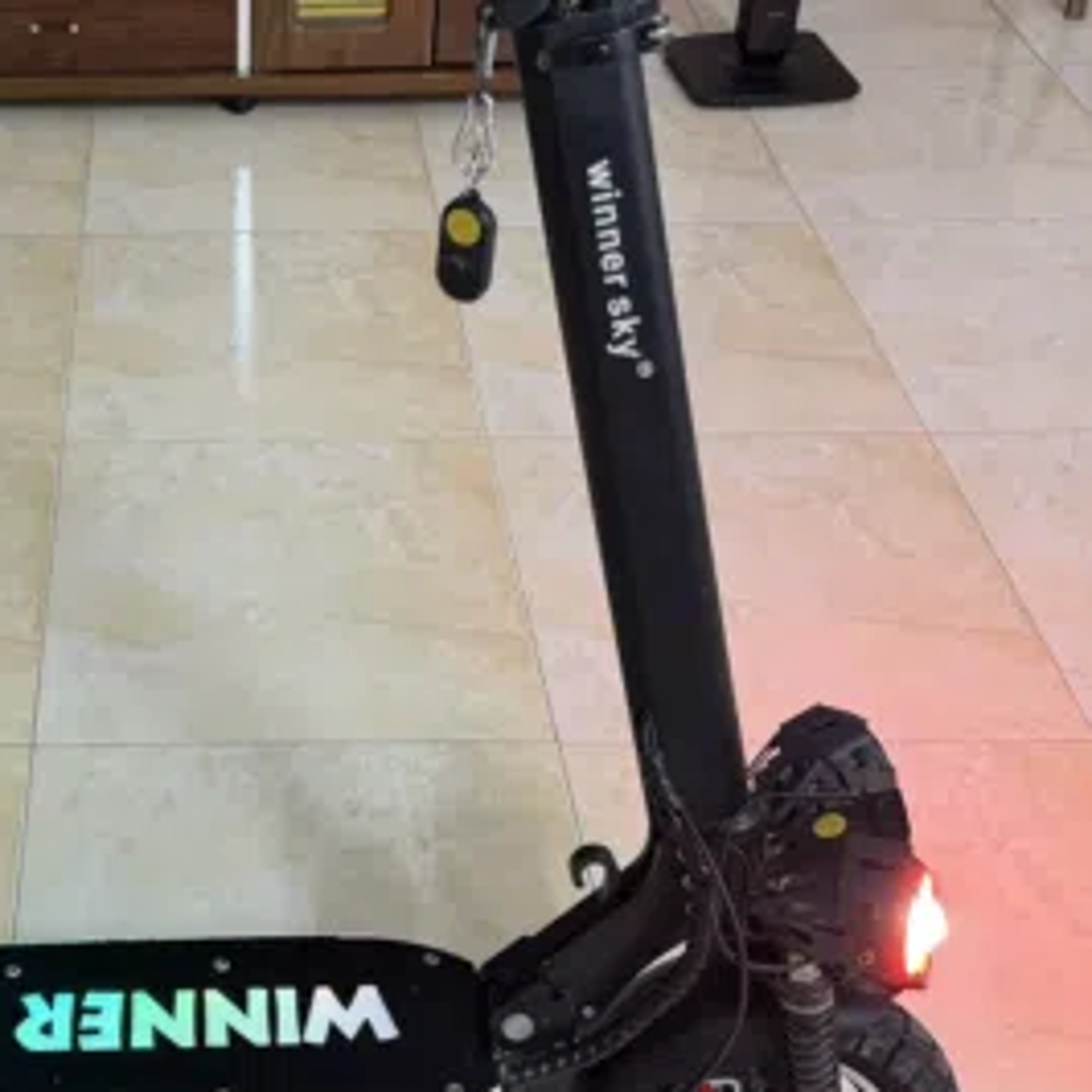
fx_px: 1820
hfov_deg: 32.1
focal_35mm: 51
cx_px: 160
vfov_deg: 33.3
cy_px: 460
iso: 320
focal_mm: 6.76
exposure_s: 1/50
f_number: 1.78
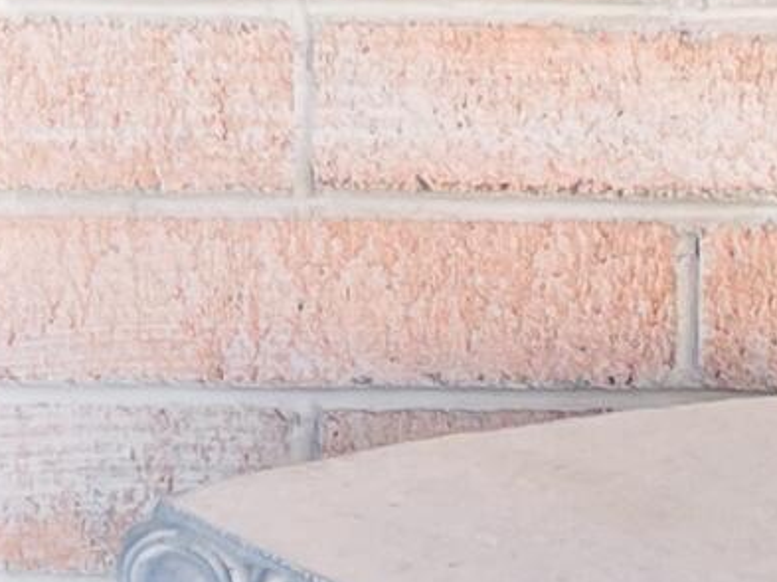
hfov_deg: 10.0
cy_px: -1321
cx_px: -476
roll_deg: -0.6
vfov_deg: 6.8
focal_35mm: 191
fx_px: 4283
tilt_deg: -2.5
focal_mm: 5.1
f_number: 1.6
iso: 40
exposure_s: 1/121
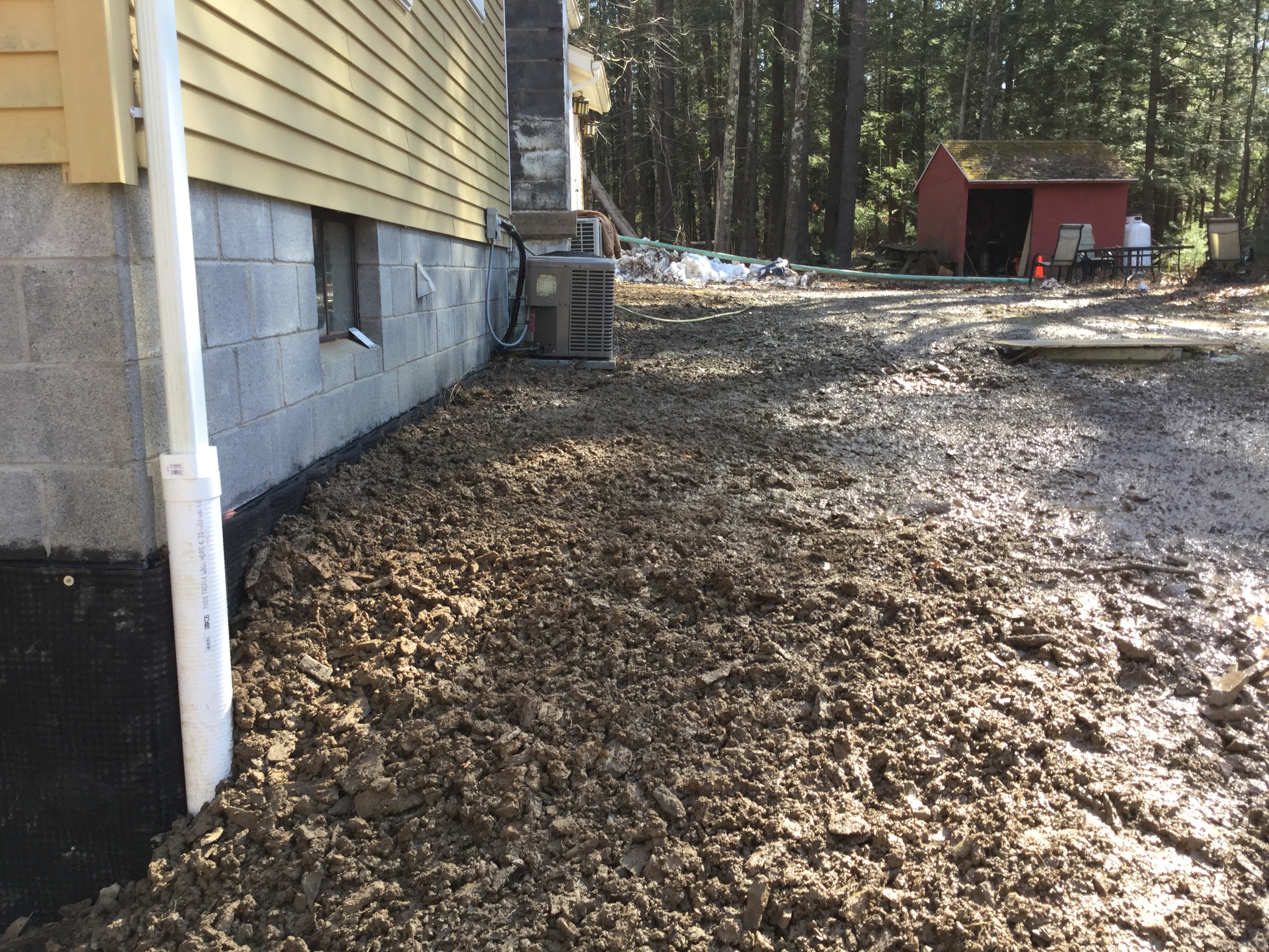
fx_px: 1136
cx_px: 634
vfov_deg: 45.4
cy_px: 476
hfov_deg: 58.4
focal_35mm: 31
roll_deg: +0.1
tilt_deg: -11.2
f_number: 2.4
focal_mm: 3.3
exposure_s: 1/120
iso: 25
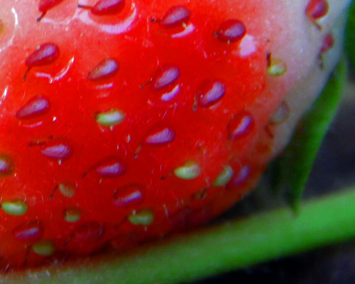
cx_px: -91
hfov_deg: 5.8
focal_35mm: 332
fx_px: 3489
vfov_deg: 4.7
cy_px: 3
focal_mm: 23.4
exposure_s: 1/30
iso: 200
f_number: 4.8
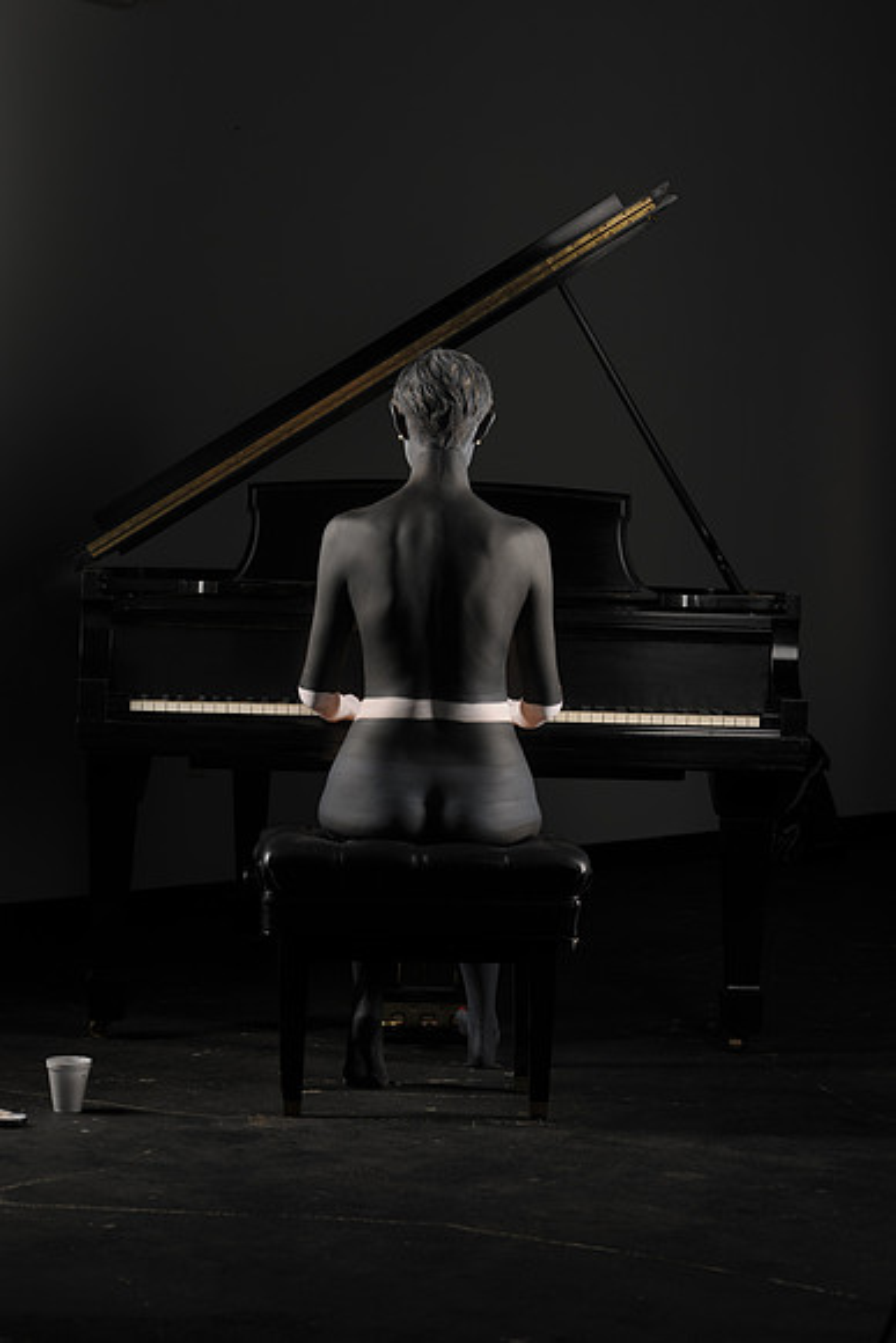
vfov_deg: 23.9
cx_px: 448
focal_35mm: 85
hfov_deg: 16.1
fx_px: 3171
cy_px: 672
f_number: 8
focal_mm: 85
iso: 100
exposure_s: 1/125
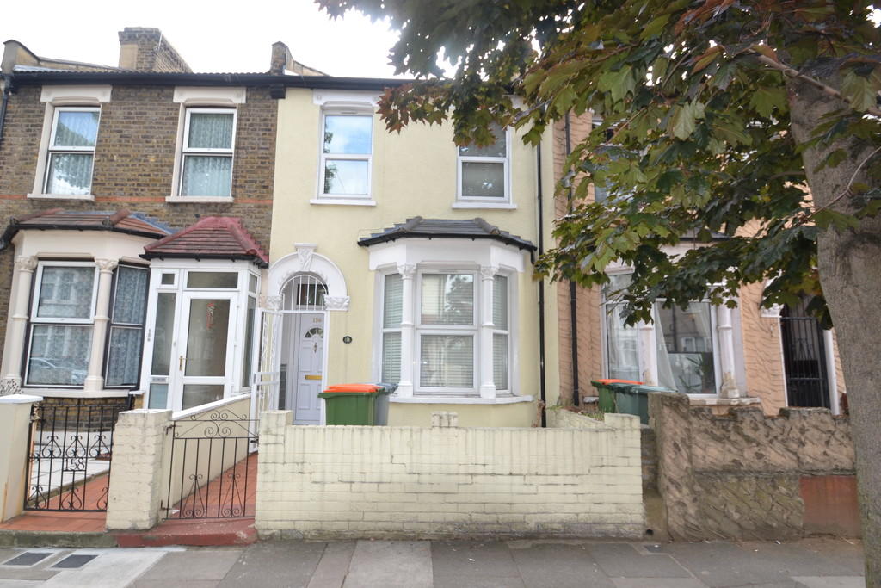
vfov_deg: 69.7
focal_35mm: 17
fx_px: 422
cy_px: 294
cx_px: 440
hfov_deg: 92.4
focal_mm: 11.5
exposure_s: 1/125
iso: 200
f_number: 4
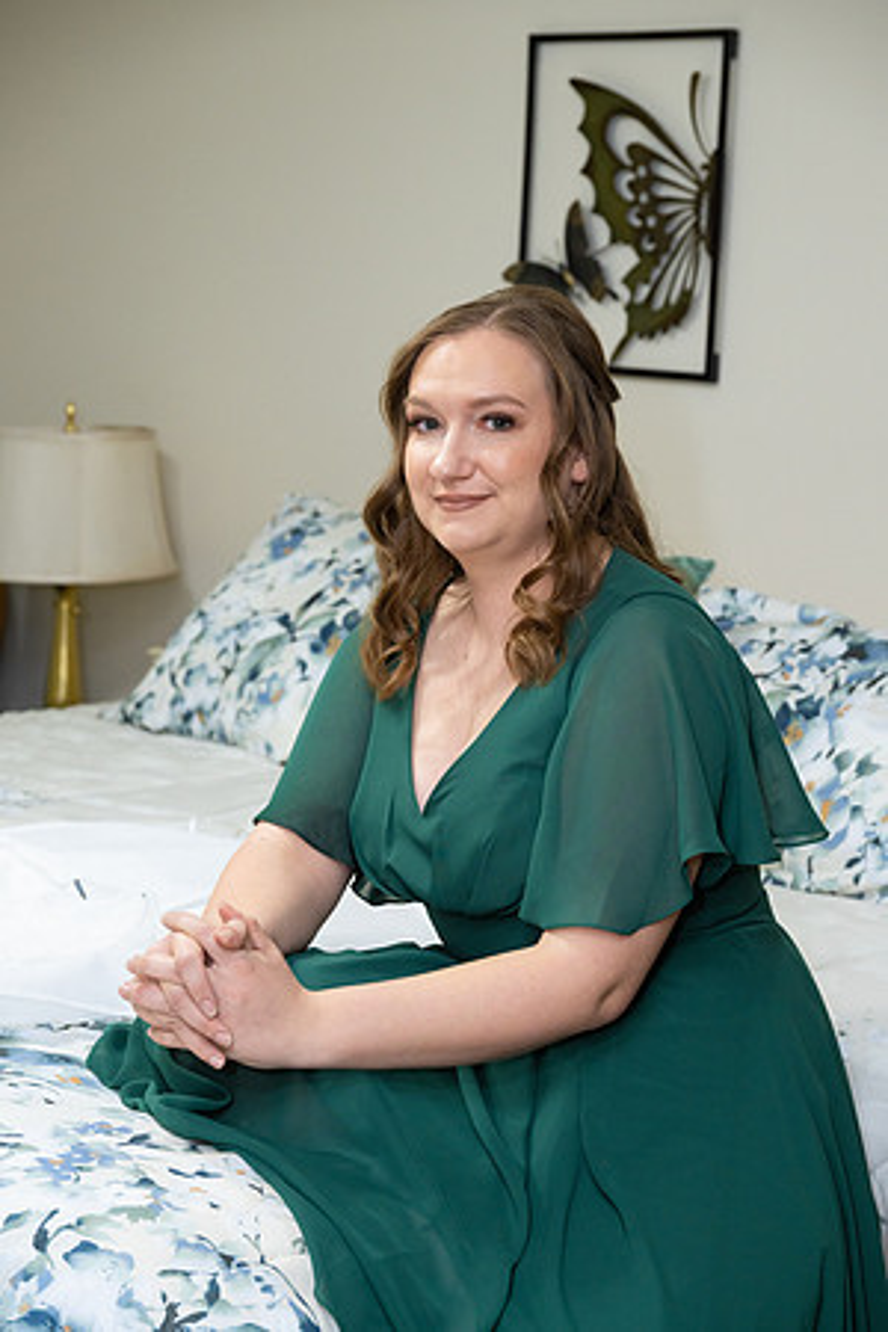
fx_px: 2701
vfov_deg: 27.7
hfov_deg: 18.7
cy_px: 666
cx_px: 444
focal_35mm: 73
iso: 800
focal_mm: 73
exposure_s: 1/80
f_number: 5.6
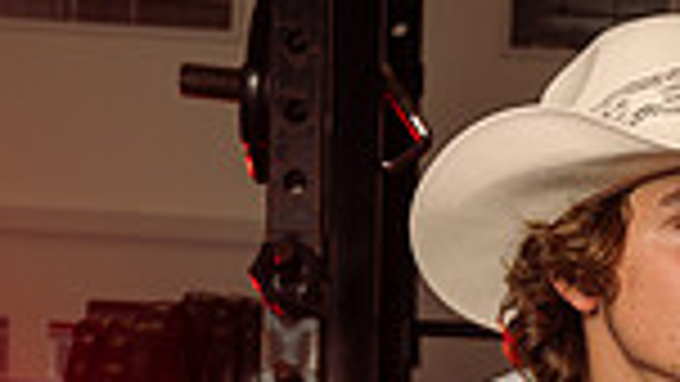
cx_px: 599
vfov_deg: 9.0
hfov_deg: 17.3
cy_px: 894
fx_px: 2200
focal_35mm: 122
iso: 250
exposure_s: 1/250
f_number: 6.3
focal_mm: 39
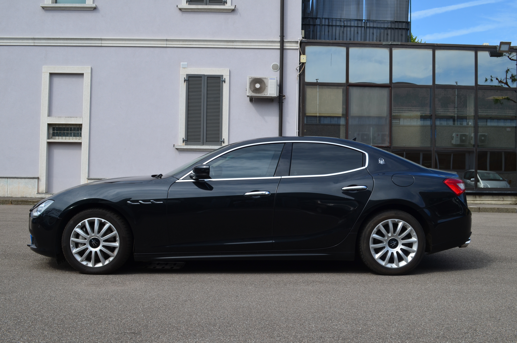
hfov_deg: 53.2
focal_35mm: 36
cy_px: 172
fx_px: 516
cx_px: 258
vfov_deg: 36.7
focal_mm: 24
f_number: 11
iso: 200
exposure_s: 1/125
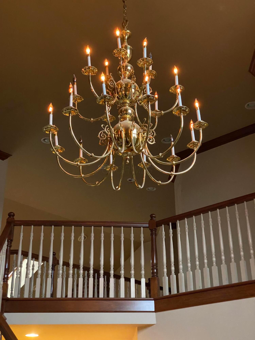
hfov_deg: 28.0
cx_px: 128
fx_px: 511
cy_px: 170
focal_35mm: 52
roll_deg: +0.6
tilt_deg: +27.3
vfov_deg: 36.8
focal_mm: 6
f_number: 2
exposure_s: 1/30
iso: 1000
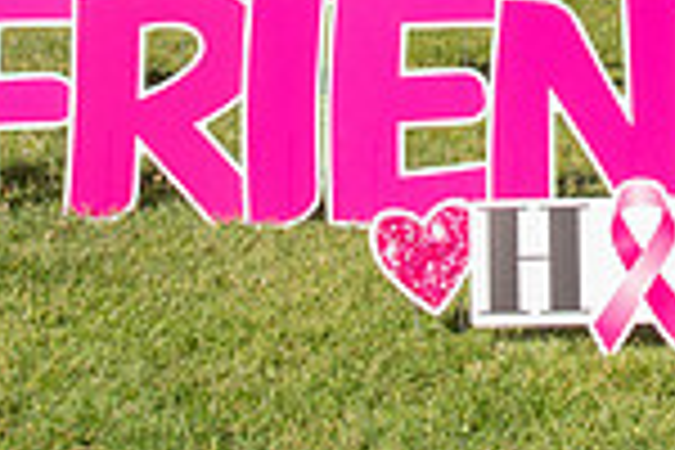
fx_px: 2606
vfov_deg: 9.5
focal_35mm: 139
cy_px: -297
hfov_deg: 14.6
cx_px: 639
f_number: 9
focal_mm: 24
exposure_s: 1/400
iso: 320
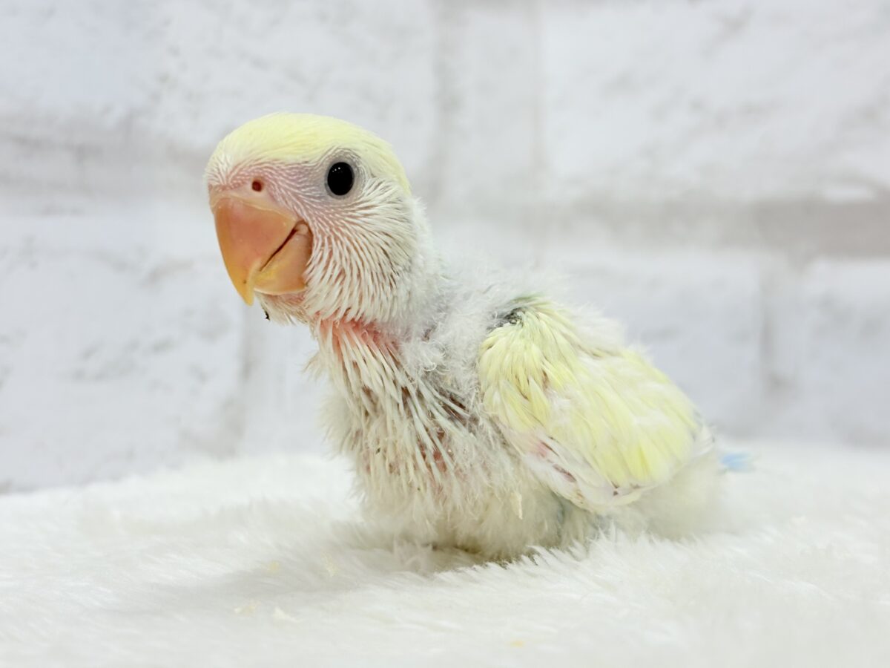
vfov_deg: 28.0
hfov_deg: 36.8
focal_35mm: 52
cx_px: 445
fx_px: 1337
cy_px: 334
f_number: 1.6
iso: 50
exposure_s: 1/100
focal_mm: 5.96
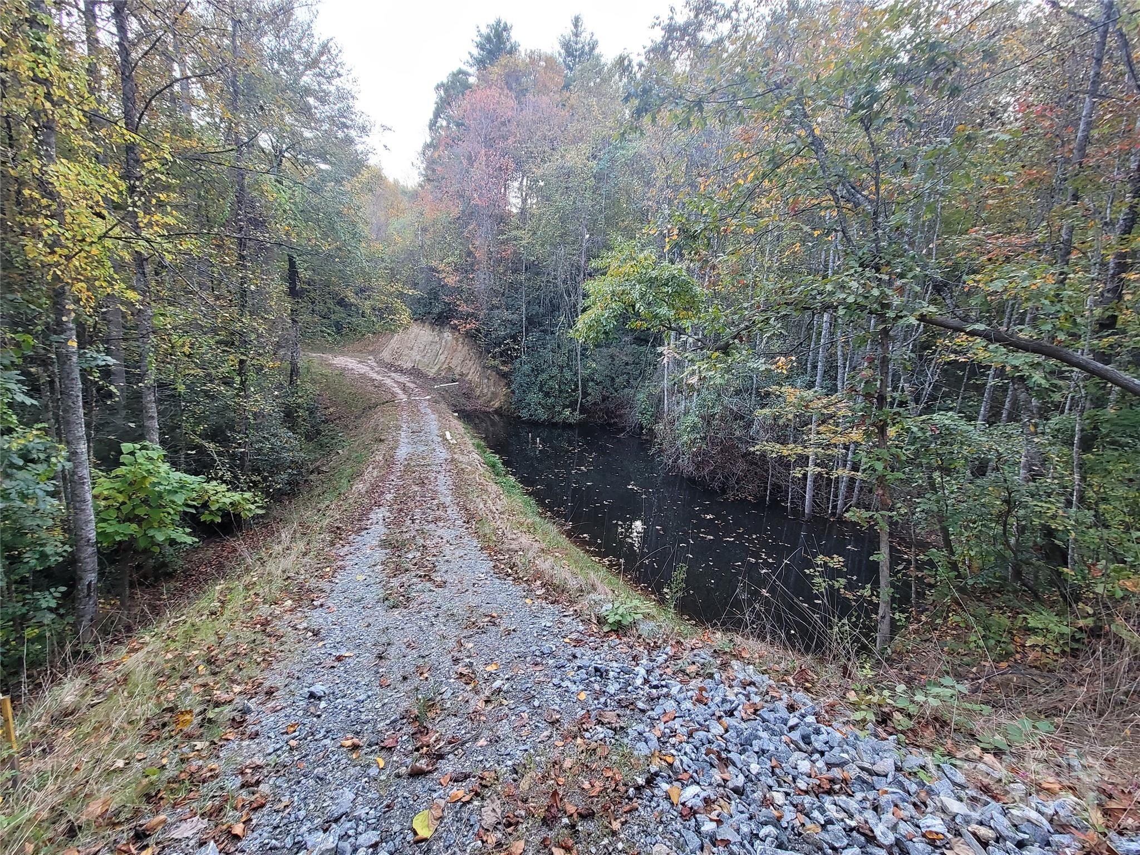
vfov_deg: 89.9
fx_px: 428
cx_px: 570
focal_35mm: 13
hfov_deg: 106.2
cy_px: 428
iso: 125
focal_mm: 2.2
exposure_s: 1/60
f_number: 2.2
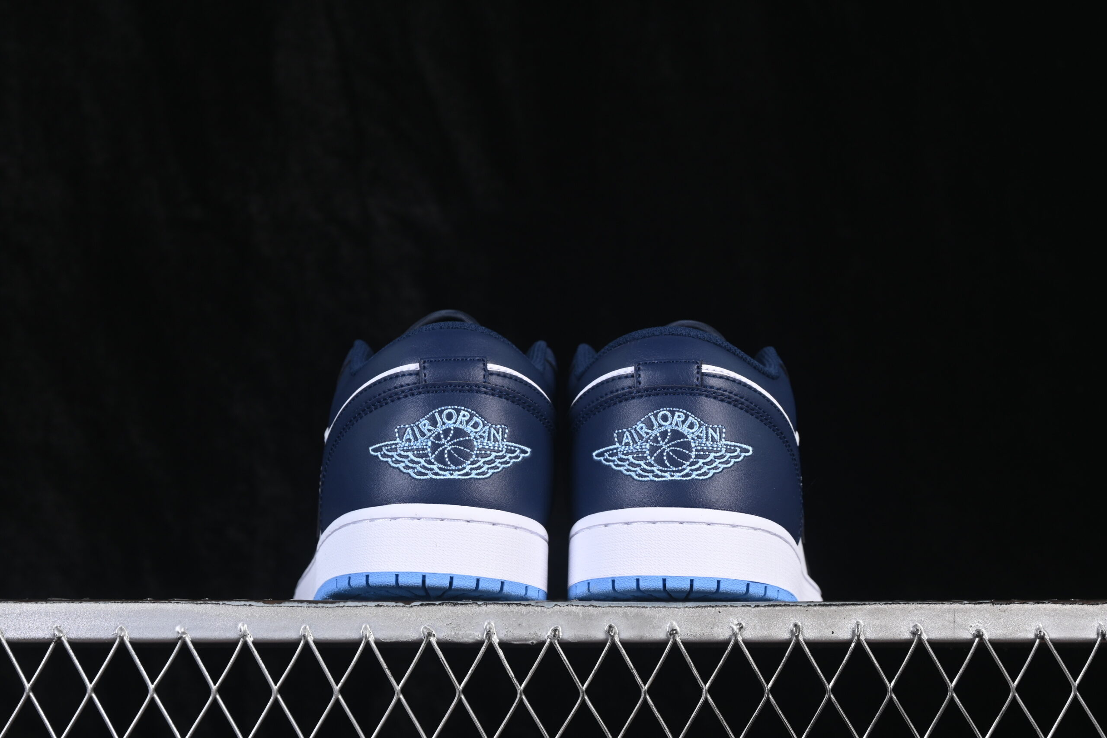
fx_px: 2306
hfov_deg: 27.0
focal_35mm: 75
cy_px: 369
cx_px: 554
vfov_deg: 18.2
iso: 160
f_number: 7.1
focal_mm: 50
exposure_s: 1/60
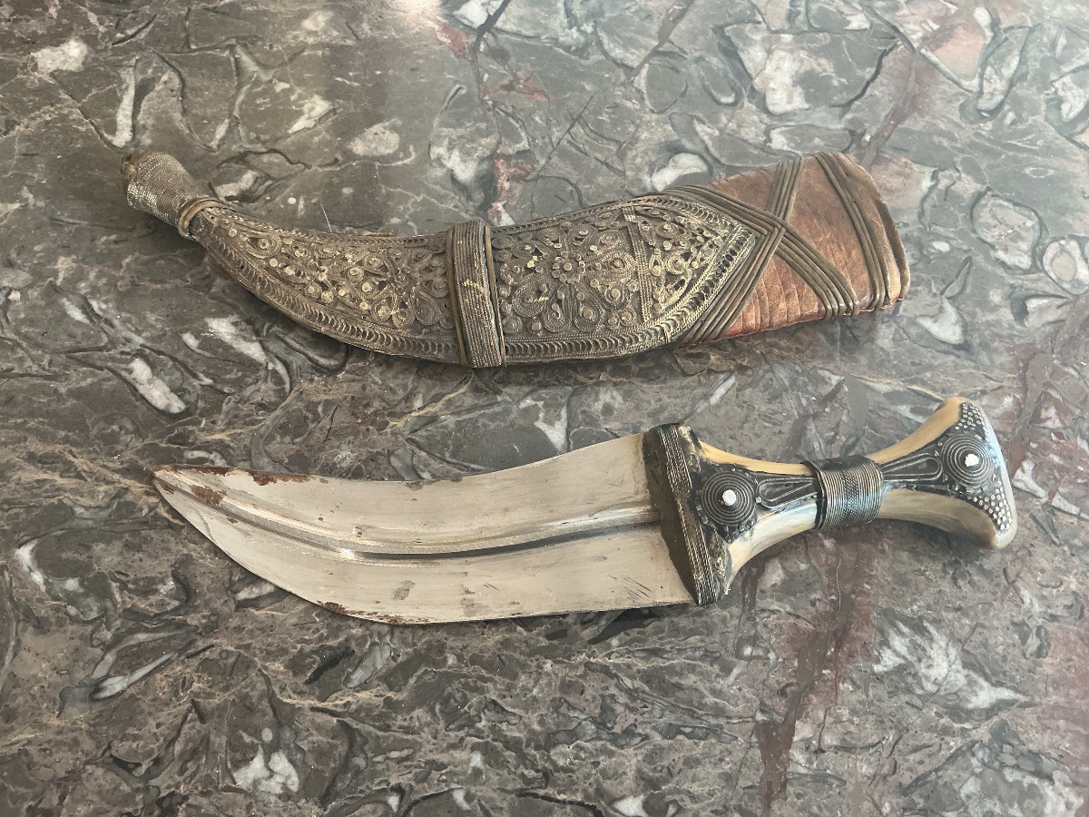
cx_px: 544
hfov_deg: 61.7
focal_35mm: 29
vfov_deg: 48.2
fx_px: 912
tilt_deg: -63.7
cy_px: 408
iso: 100
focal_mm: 3
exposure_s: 1/60
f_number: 1.8
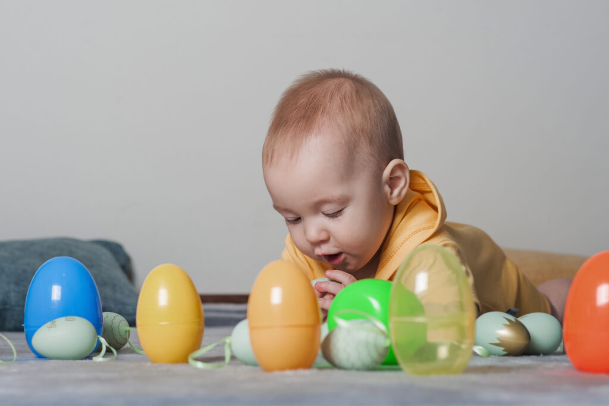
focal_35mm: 85
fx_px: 1437
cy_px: 203
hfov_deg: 23.9
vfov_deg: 16.1
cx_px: 304
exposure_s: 1/200
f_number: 5.6
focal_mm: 85
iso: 200
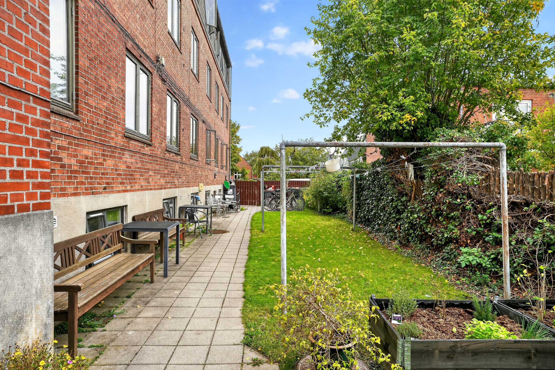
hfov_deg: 84.0
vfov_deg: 61.9
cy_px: 185
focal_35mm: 20
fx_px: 308
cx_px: 278
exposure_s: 1/30
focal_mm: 20
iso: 400
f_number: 8
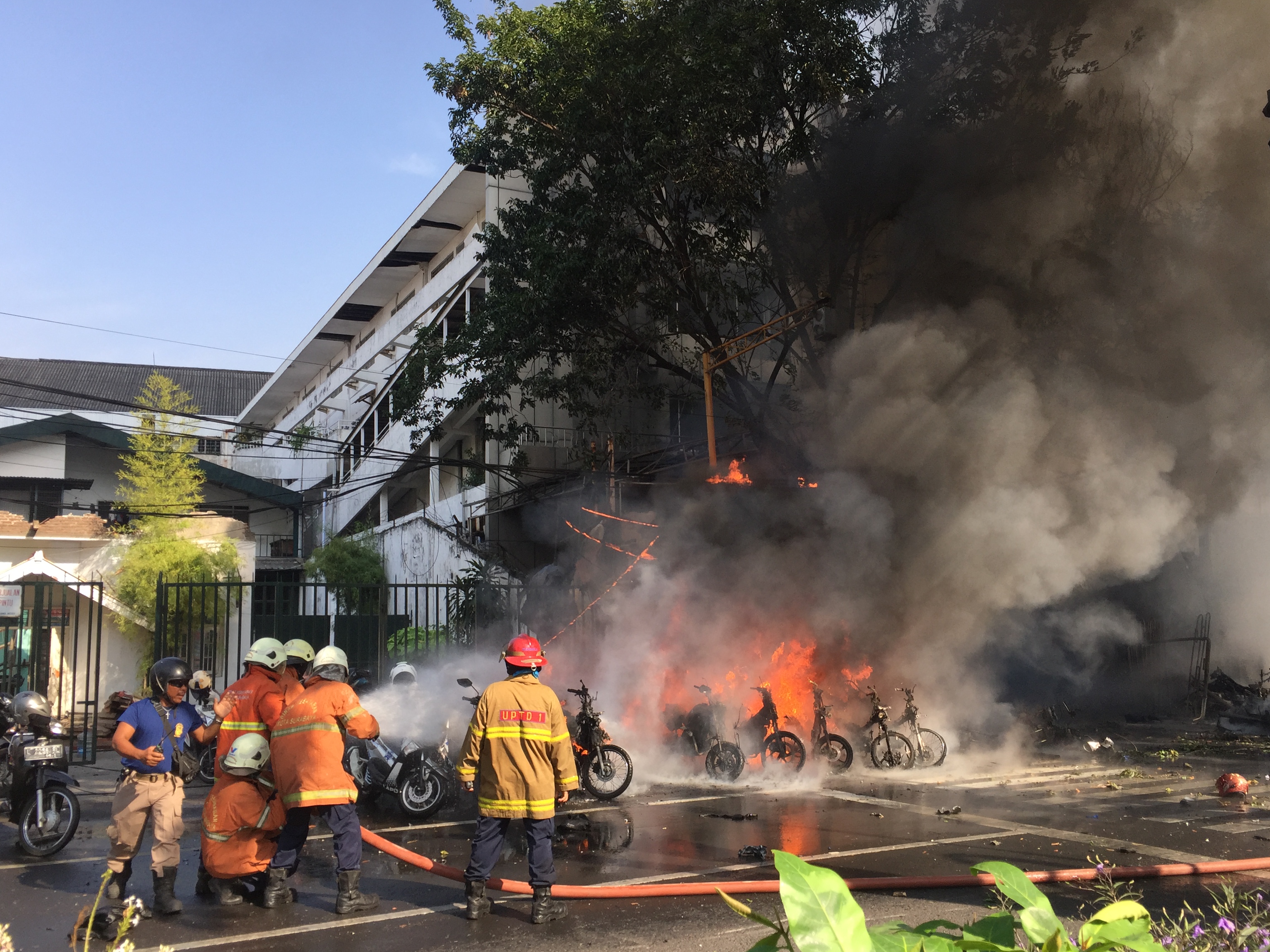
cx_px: 651
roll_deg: -1.6
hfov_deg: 58.3
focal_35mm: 31
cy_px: 478
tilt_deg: +7.0
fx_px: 1137
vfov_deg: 45.4
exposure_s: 1/719
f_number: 2.2
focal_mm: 4.15
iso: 32
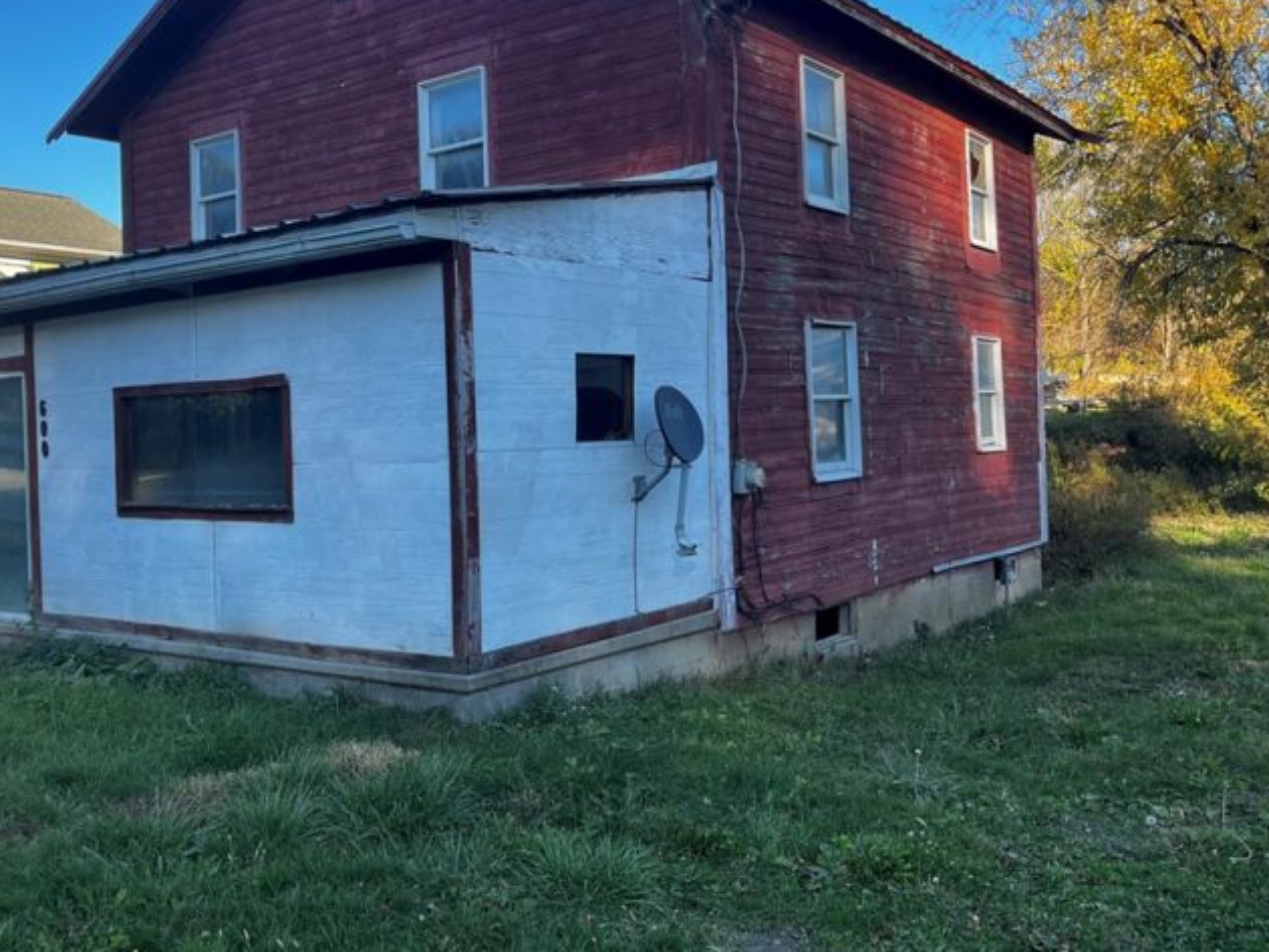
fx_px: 1210
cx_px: 604
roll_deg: +1.7
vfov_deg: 42.8
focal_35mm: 33
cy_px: 403
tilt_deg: +1.0
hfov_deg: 55.3
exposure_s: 1/558
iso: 50
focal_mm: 5.1
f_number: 1.6
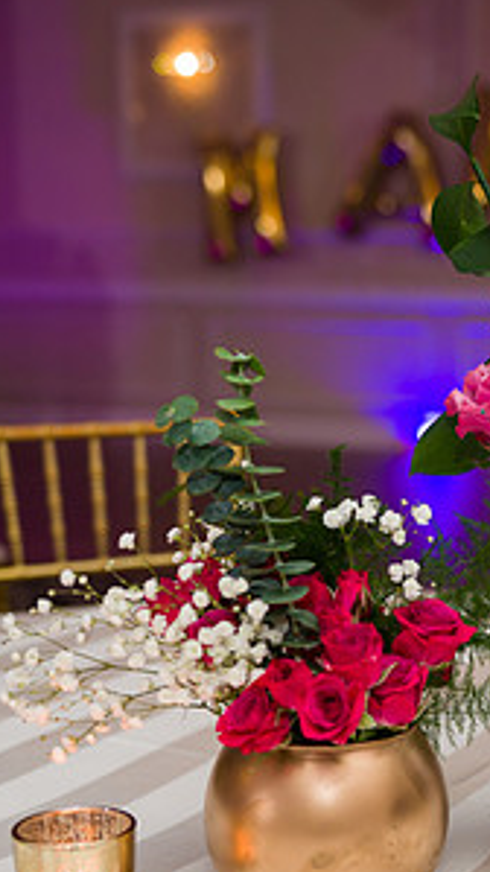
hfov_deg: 18.0
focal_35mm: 65
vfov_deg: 32.3
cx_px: 505
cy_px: 522
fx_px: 1503
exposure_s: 1/200
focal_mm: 32
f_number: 3.2
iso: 640
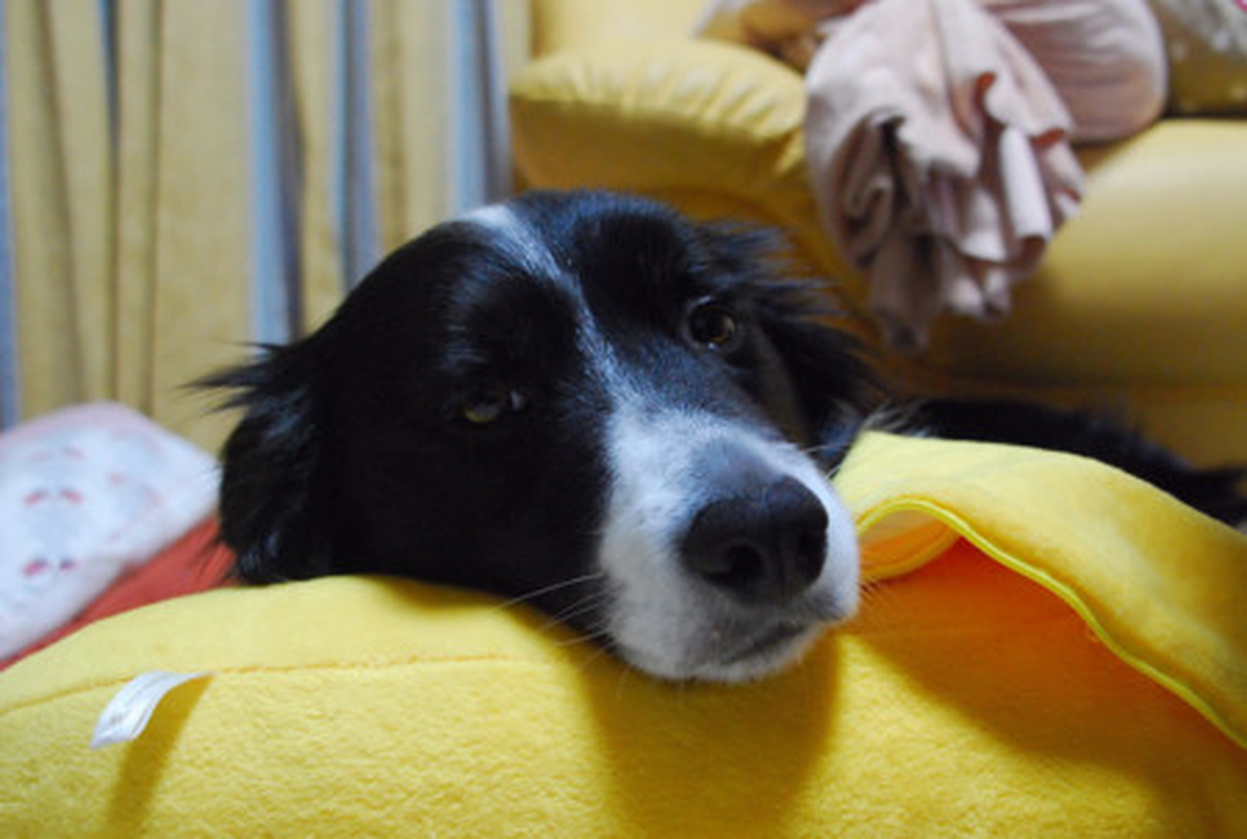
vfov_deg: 34.4
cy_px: 420
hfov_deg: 49.4
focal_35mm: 39
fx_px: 1355
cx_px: 624
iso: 1400
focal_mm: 26
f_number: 4.2
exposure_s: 1/15
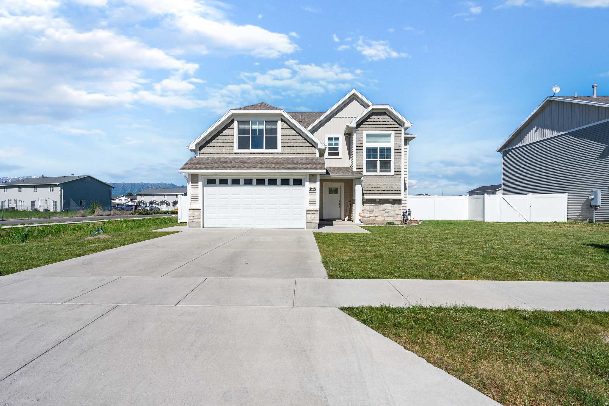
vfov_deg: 73.7
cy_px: 203
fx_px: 271
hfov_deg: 96.7
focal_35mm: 16
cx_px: 304
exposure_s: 1/800
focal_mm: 16
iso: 250
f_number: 9
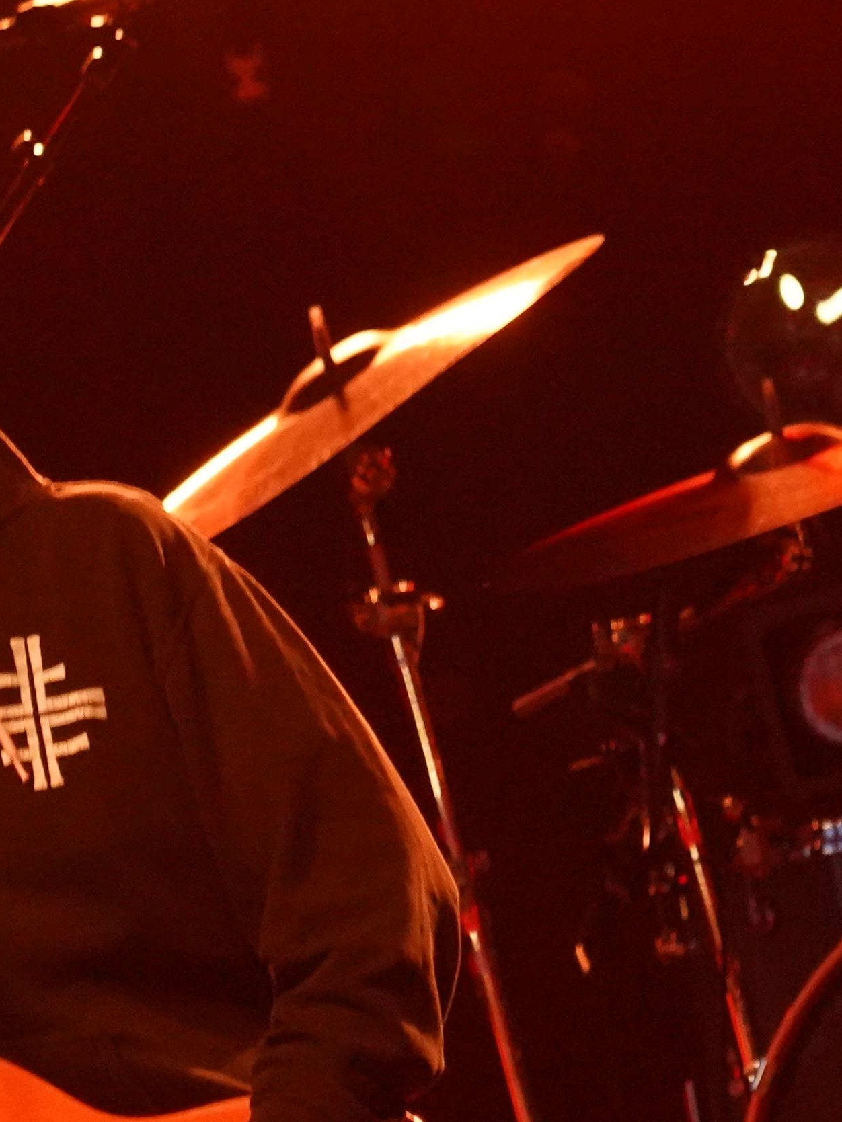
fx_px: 11771
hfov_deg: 4.1
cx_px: 342
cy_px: 514
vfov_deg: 5.5
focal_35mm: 363
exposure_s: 1/125
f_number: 4
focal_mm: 105
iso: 10000
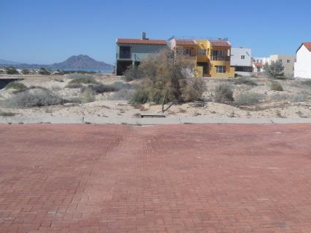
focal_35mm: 54
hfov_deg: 35.1
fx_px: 485
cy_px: 118
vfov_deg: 27.0
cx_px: 216
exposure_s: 1/250
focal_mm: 6.3
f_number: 7.8
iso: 64
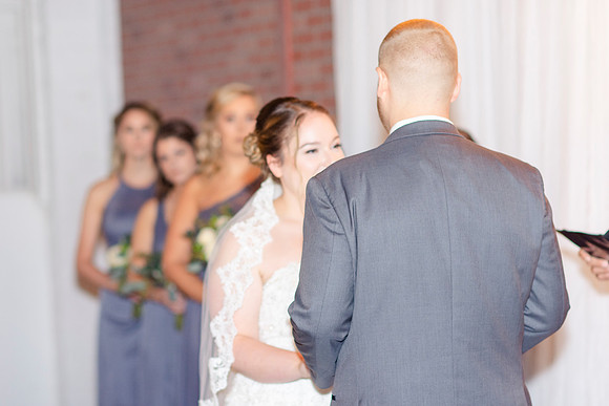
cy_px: 203
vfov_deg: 10.8
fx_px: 2157
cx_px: 304
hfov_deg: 16.1
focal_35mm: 128
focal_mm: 85
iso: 500
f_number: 2.2
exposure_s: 1/160
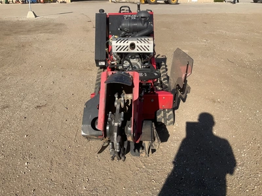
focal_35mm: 29
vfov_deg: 48.2
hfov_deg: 61.7
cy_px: 98
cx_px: 131
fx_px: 219
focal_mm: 3
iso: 25
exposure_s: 1/1377
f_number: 1.8
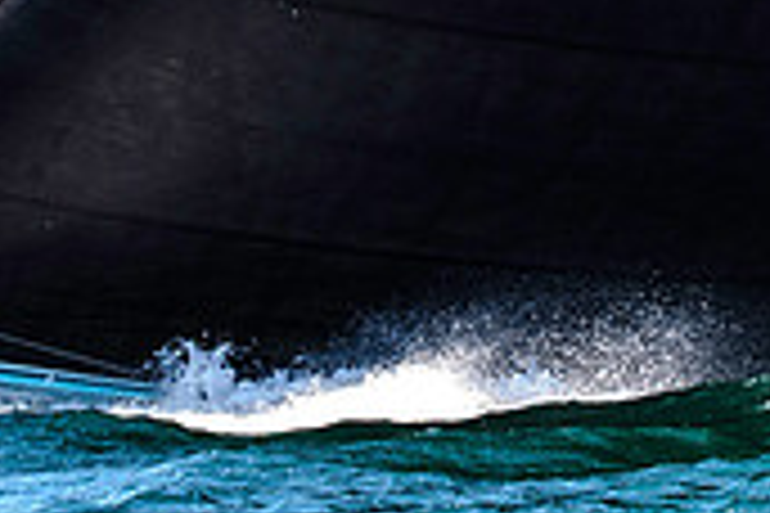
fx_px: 8726
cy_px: -113
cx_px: 543
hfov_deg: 5.1
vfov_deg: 3.4
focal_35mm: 408
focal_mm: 100
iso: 320
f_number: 5
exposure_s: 1/400
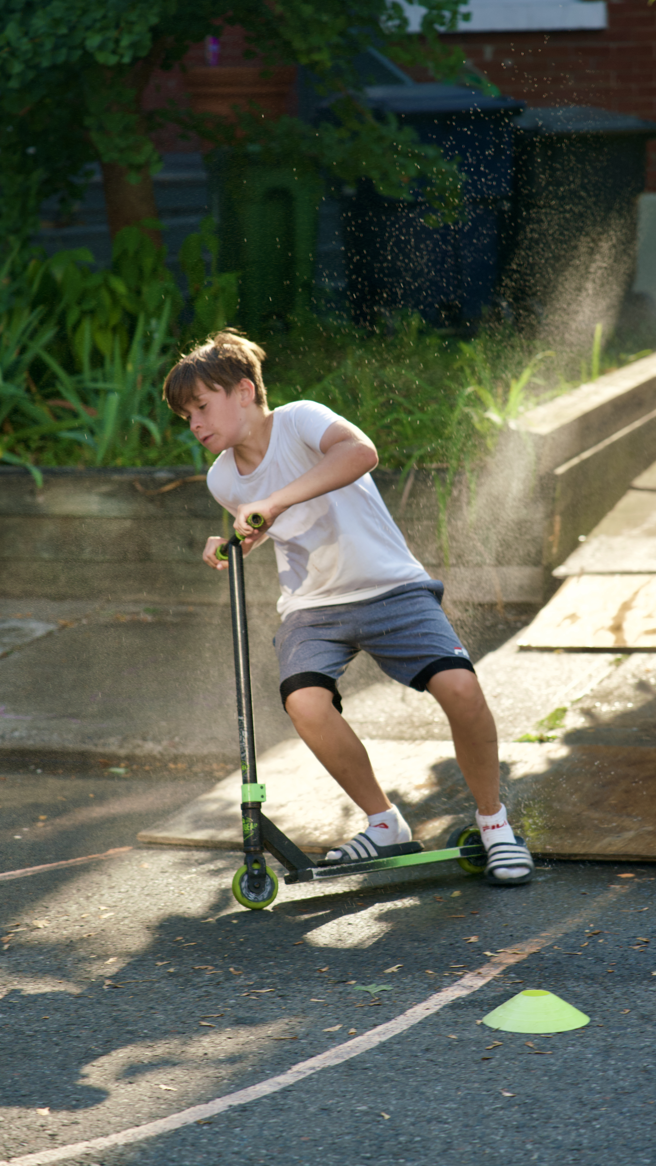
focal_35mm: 111
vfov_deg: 19.3
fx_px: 3433
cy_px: 586
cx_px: 372
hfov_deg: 10.9
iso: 200
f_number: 4
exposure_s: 1/250
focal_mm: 105
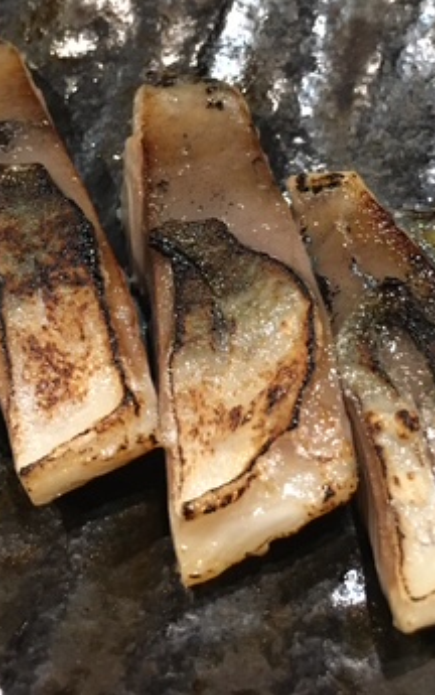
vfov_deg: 35.3
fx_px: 1080
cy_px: 224
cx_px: 228
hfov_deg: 22.8
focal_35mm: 57
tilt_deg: -57.0
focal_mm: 4.15
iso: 200
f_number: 2.2
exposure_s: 1/15
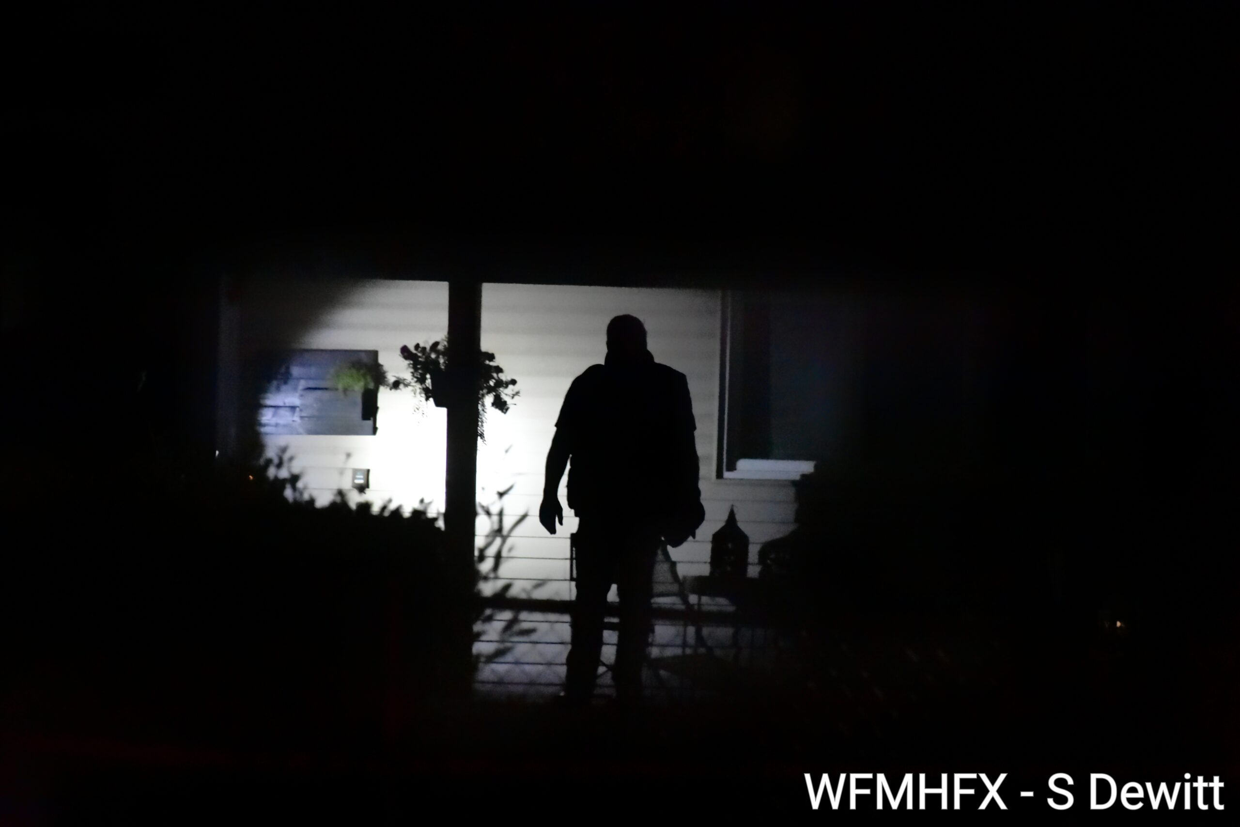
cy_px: 414
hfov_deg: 4.6
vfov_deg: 3.1
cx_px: 620
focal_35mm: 450
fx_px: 15500
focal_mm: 300
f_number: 8
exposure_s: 1/200
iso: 20000
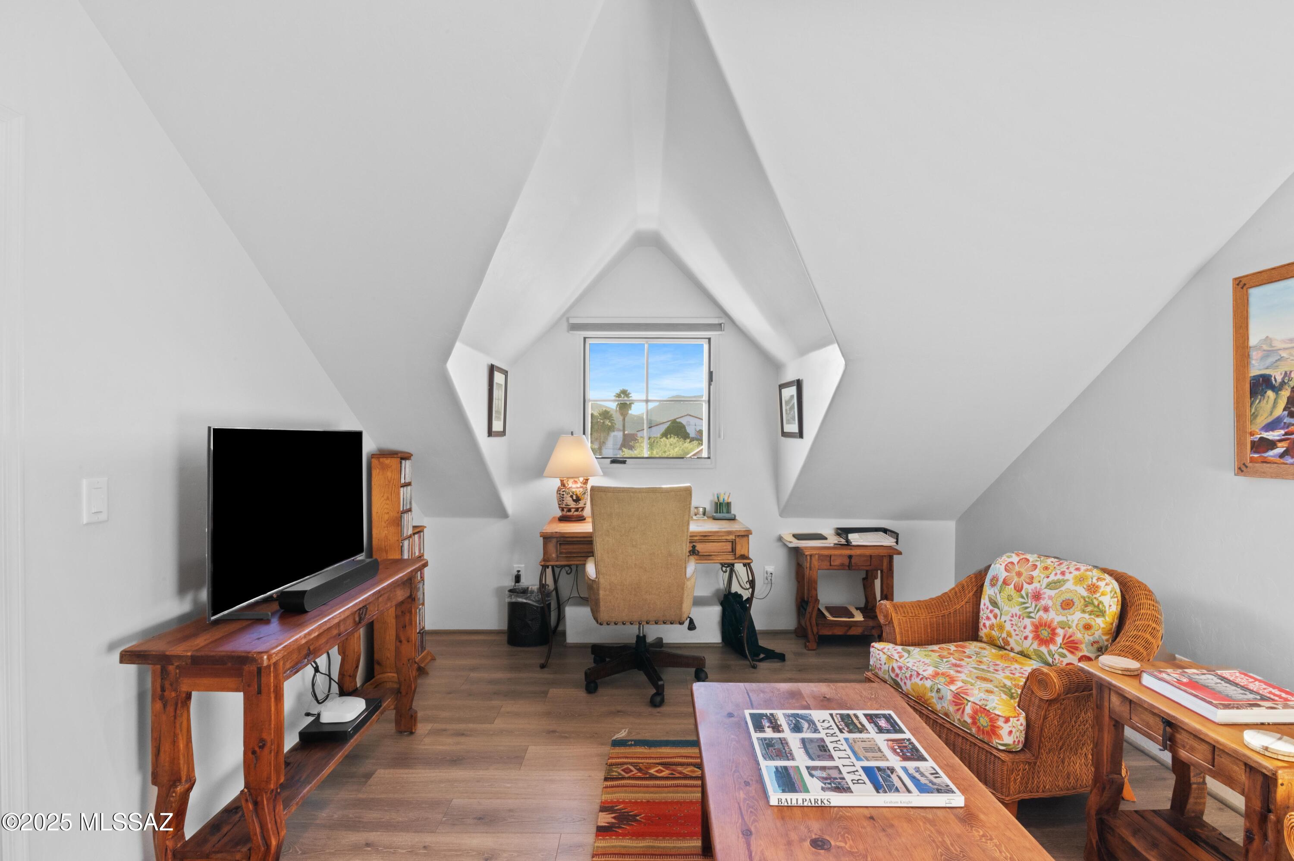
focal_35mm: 16
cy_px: 430
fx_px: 575
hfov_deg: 96.8
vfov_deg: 73.7
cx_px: 647
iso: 800
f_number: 22
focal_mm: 16
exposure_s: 1/2
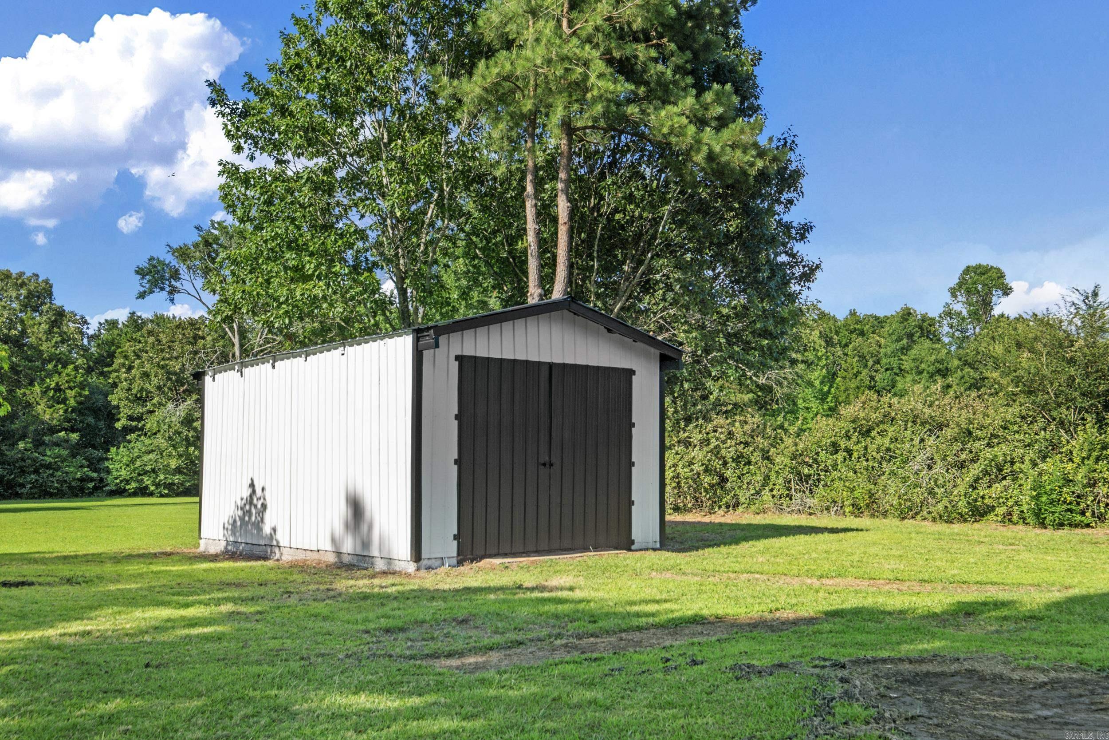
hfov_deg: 53.1
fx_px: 1109
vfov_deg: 36.9
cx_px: 554
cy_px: 370
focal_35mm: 36
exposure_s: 1/320
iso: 400
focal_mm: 24
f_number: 8
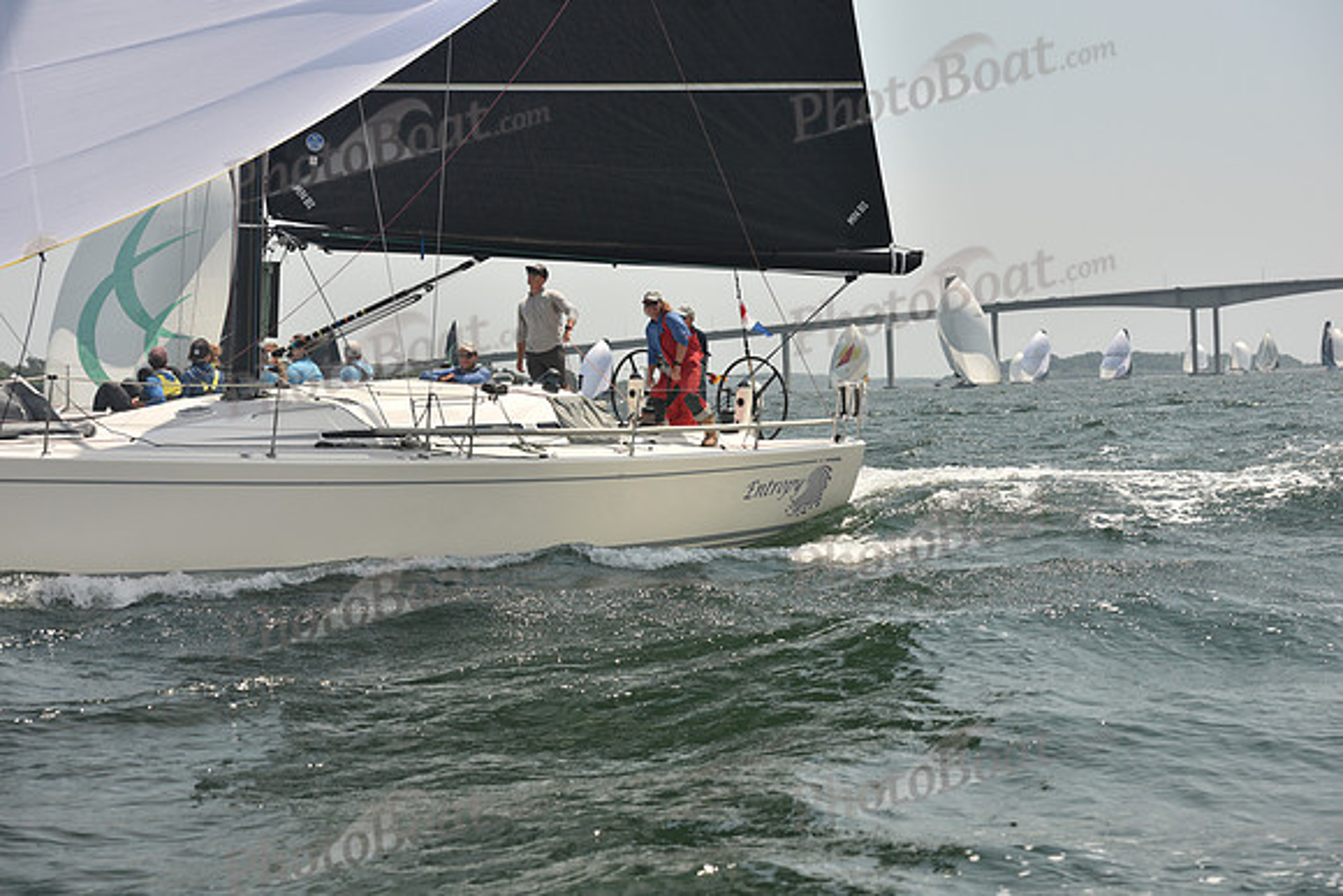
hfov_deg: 28.8
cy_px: 448
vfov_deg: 19.5
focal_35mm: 70
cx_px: 672
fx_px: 2612
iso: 250
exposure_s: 1/640
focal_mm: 70
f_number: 6.3
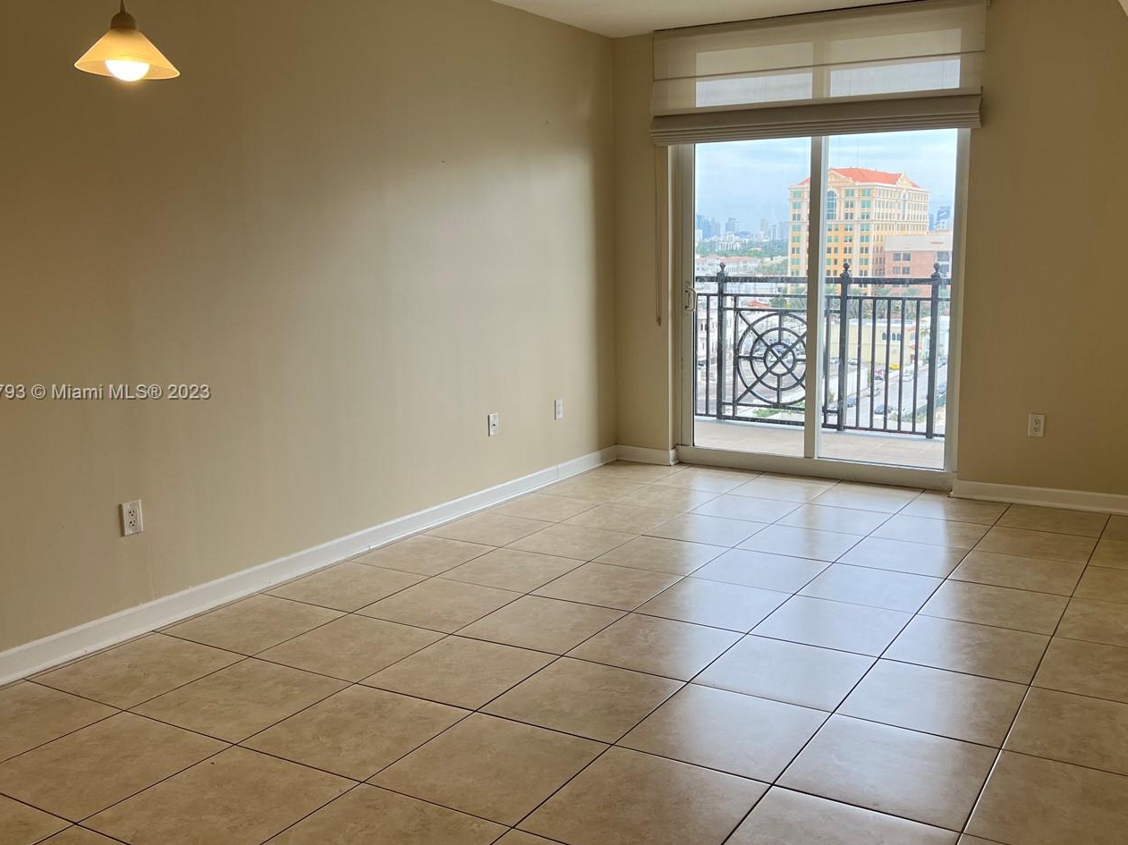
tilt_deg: -9.7
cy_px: 393
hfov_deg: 55.2
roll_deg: +0.1
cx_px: 640
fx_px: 1075
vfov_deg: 42.9
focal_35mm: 33
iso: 40
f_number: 1.5
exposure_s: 1/280
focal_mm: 5.7
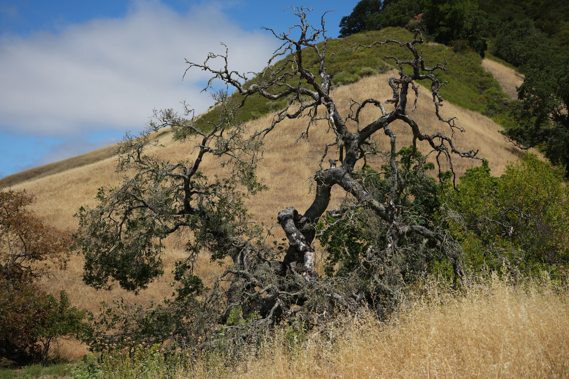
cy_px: 190
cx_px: 284
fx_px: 790
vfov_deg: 27.0
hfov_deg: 39.6
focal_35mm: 50
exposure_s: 1/2000
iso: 200
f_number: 4.5
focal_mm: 50
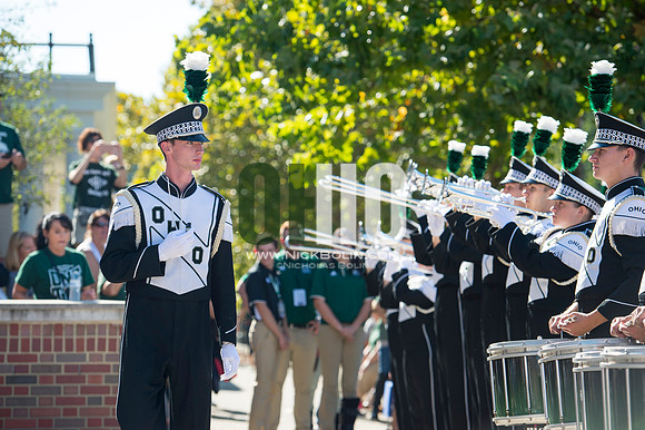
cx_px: 322
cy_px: 215
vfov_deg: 10.5
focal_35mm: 130
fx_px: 2328
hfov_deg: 15.8
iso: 200
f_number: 4.5
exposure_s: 1/1000
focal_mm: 130
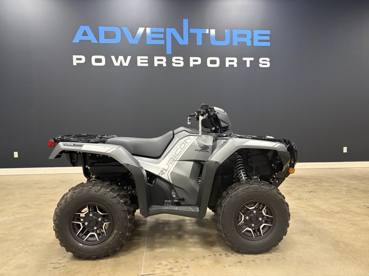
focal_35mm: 26
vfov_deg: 53.1
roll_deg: +0.7
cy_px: 138
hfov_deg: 67.3
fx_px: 277
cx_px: 184
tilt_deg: -2.4
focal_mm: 5.96
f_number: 1.6
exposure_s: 1/60
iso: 320
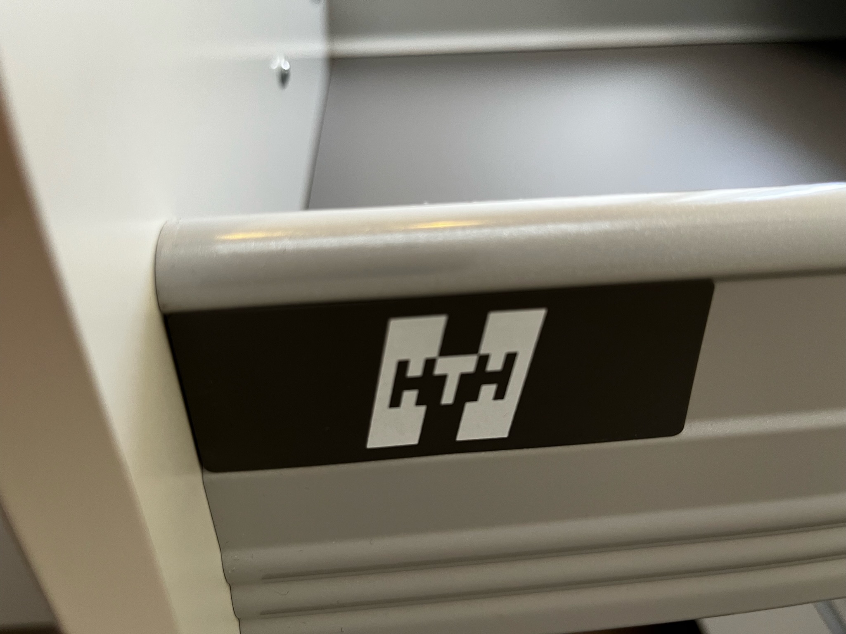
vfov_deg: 53.0
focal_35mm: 26
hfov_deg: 67.3
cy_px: 317
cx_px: 423
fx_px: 635
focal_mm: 5.1
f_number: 1.6
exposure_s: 1/50
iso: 125
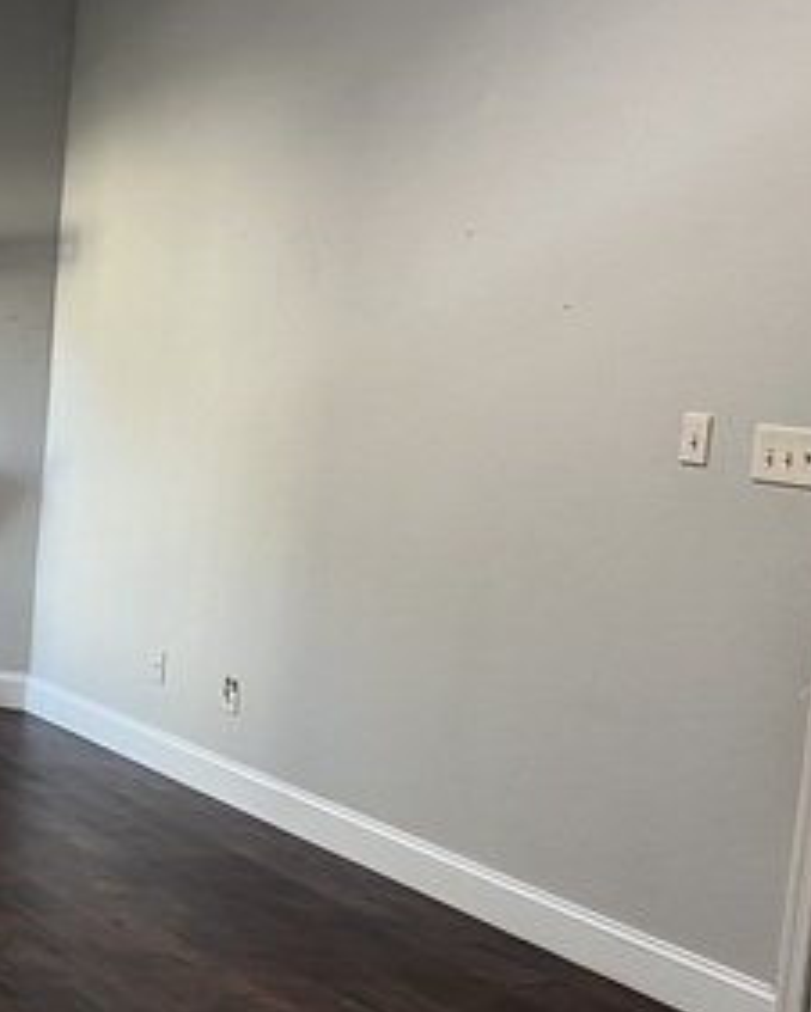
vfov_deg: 31.4
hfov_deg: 22.6
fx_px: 1798
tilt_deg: -7.7
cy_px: 510
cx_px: -249
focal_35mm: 60
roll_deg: -2.6
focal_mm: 5.1
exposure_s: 1/60
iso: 160
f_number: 1.6
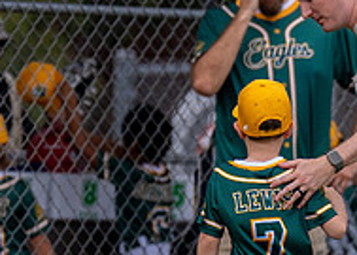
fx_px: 11123
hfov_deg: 1.8
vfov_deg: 1.3
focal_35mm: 1097
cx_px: 335
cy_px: 198
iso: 400
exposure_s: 1/3200
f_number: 2.8
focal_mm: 200
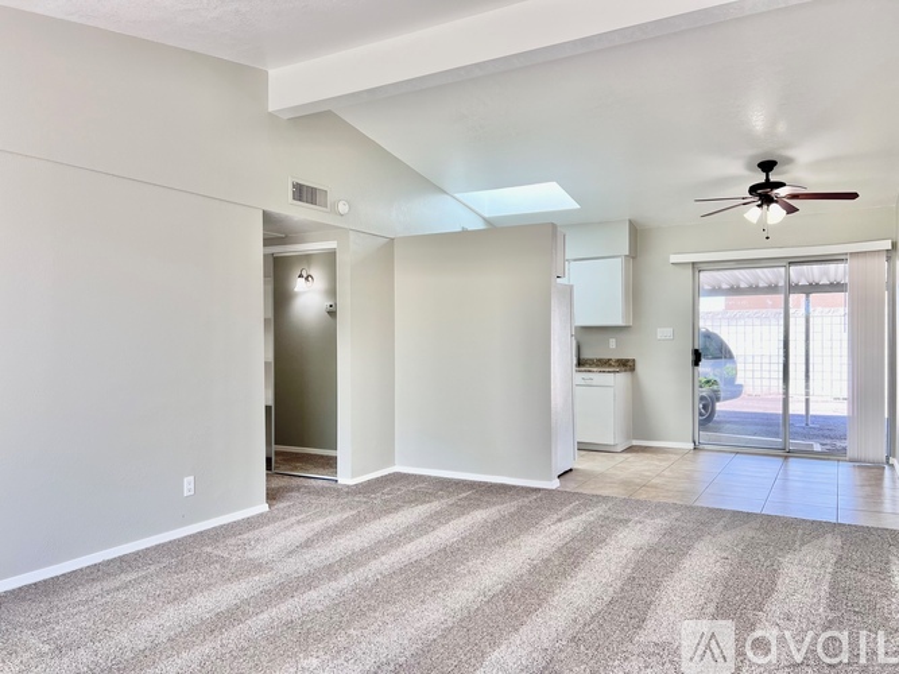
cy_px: 337
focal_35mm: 26
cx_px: 450
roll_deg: +0.4
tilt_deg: -0.5
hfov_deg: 67.3
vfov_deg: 53.0
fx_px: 675
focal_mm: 5.7
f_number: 1.5
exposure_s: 1/171
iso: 50
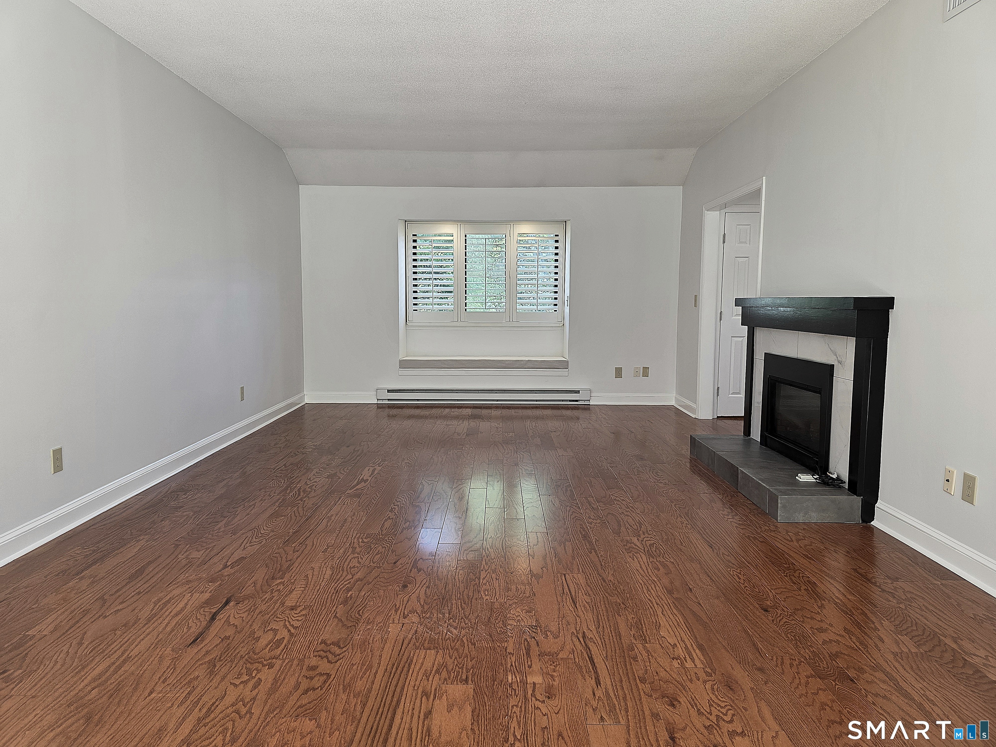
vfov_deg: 58.9
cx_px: 498
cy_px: 374
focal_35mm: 23
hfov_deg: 73.9
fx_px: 662
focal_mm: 6.3
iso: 100
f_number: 1.7
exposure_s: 1/120
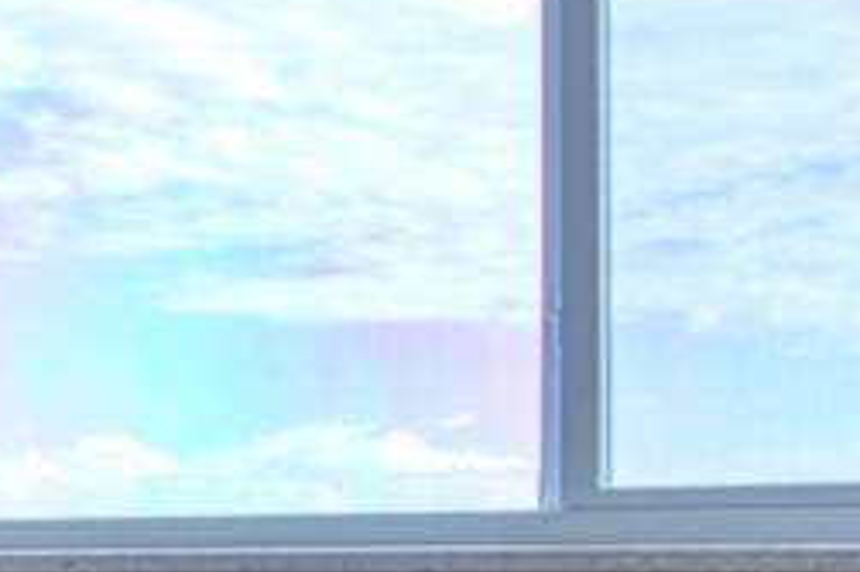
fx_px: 2435
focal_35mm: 102
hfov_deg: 15.2
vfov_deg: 13.1
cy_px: 649
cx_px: -973
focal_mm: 16
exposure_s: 1/60
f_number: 4
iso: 500
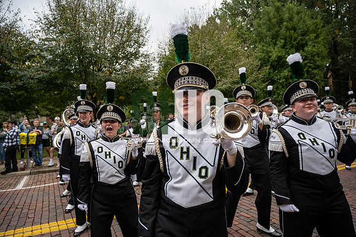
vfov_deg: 53.2
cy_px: 118
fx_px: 237
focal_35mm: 24
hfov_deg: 73.7
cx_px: 178
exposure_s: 1/1600
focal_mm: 24
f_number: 4
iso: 640
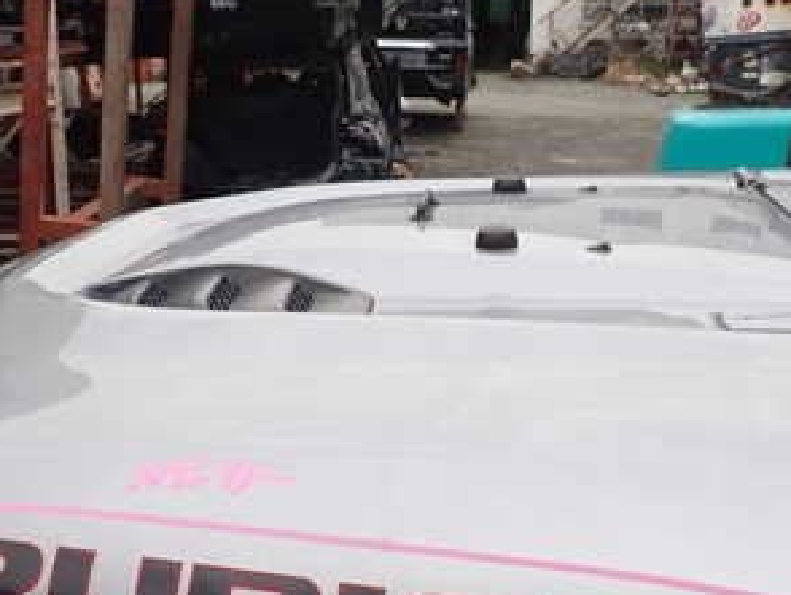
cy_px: 358
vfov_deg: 28.5
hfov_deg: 37.4
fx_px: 1166
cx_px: 328
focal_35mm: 51
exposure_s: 1/250
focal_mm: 4.5
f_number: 2.8
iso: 100
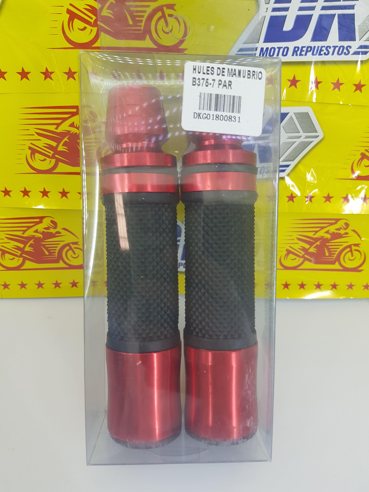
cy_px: 246
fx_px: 370
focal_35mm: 26
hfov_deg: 53.1
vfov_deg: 67.3
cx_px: 184
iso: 64
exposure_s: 1/120
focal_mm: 4.2
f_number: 1.7
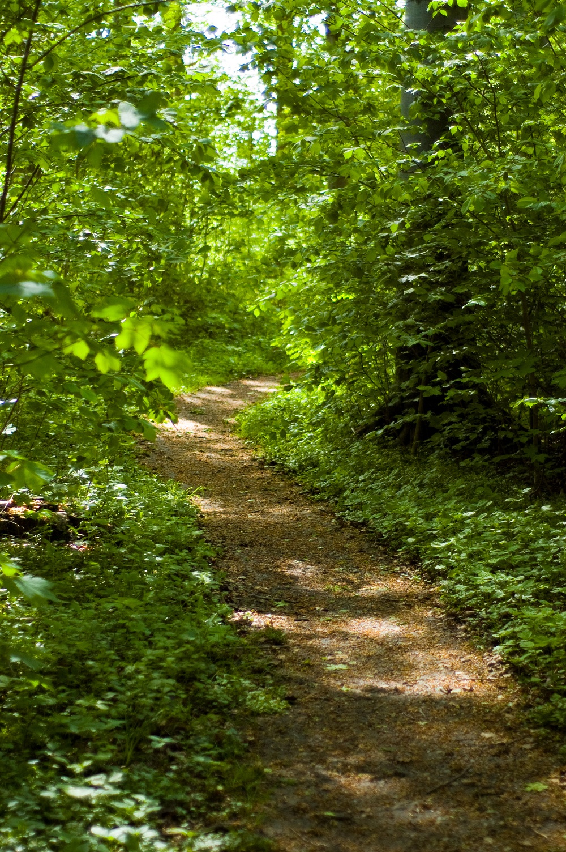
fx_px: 1772
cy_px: 426
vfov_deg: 27.0
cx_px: 283
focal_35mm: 75
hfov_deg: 18.1
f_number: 1.8
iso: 320
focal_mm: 50
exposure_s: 1/800
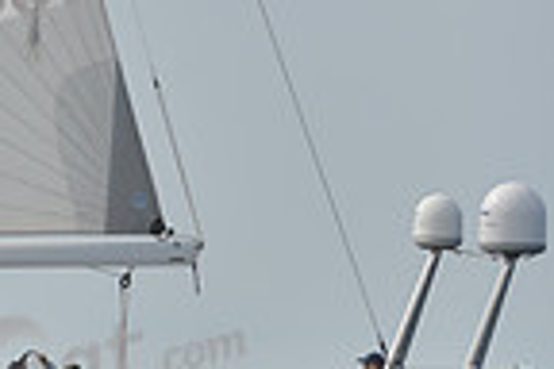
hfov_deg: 2.5
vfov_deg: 1.7
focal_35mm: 806
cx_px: -492
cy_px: 252
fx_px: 12402
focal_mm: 200
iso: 280
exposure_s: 1/1600
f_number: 6.3
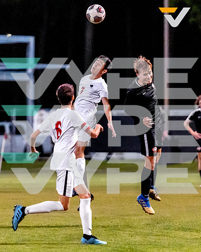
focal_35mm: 367
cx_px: 123
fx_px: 2731
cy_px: 139
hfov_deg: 4.2
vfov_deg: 5.3
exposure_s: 1/1250
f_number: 2.8
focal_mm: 200
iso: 6400
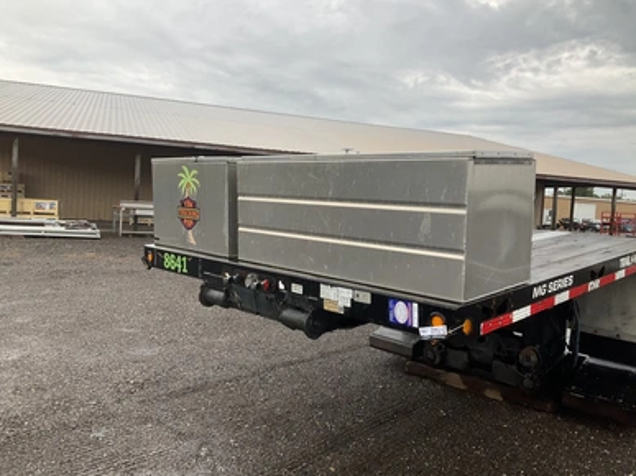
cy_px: 235
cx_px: 327
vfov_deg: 46.8
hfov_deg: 60.0
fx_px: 551
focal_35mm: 30
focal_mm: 3
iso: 25
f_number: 1.8
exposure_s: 1/551
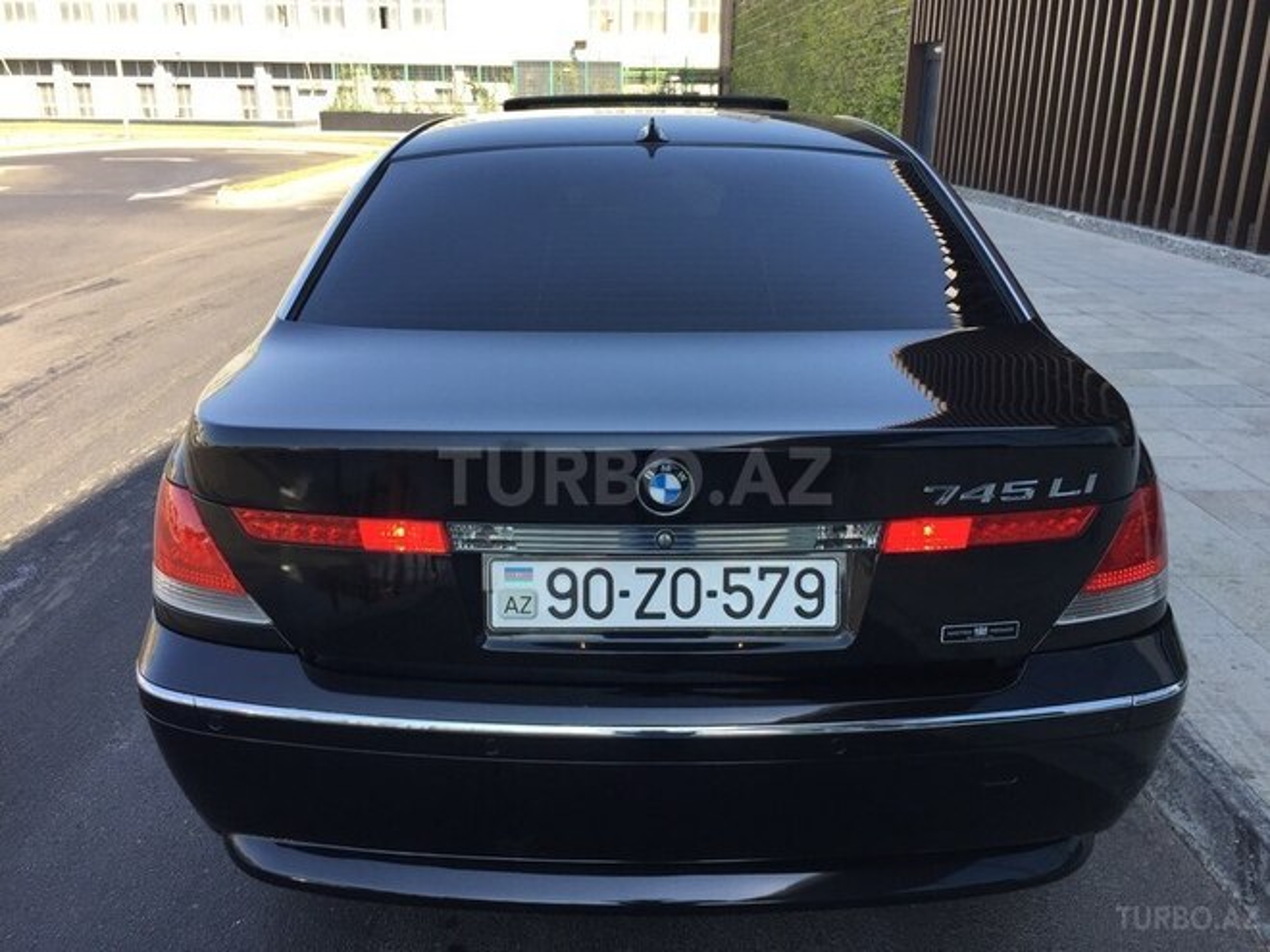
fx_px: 1064
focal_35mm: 29
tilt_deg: -18.0
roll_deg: -1.4
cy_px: 476
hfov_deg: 61.7
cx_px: 635
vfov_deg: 48.2
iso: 32
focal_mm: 4.15
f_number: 2.2
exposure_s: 1/520
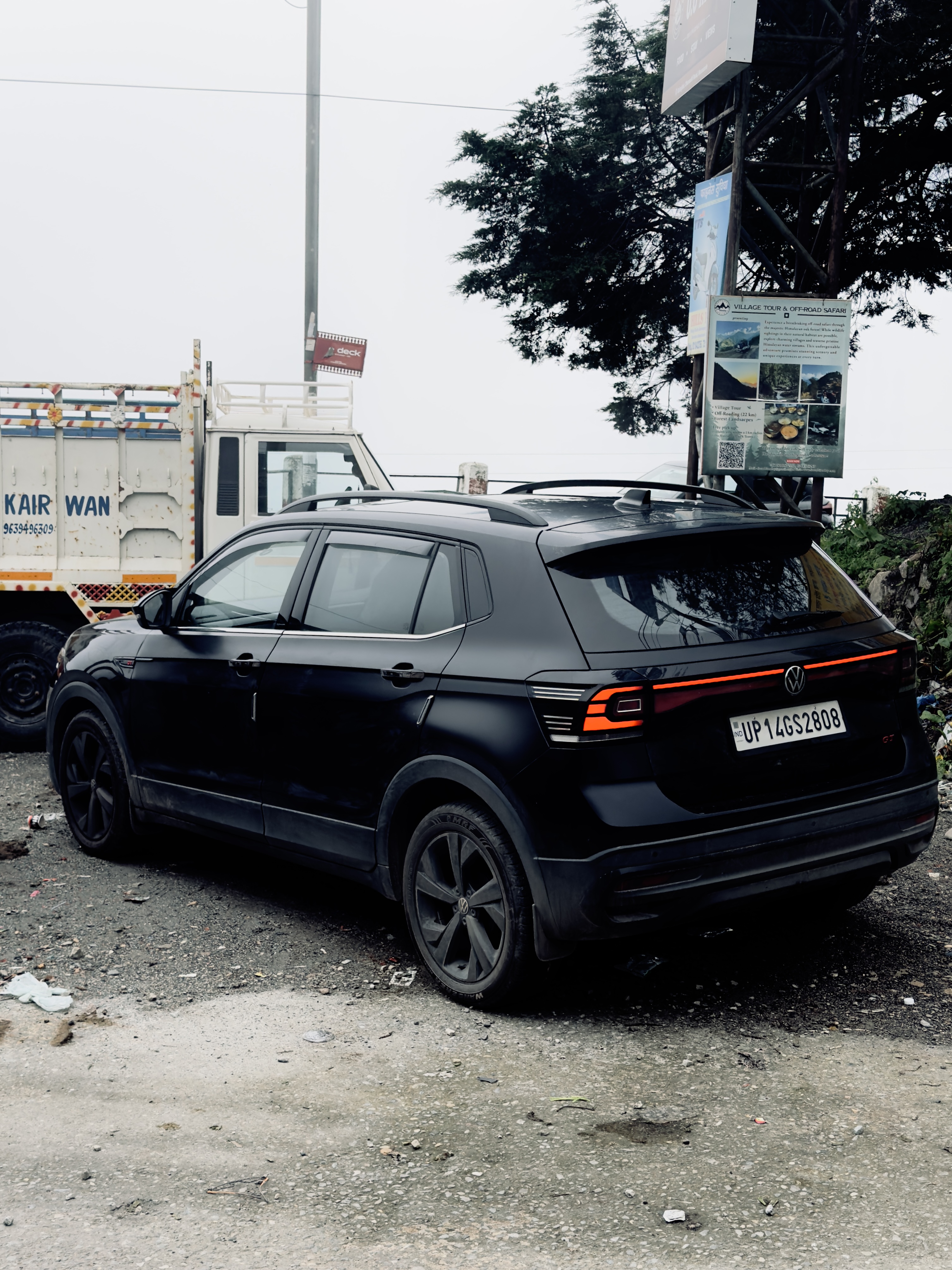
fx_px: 1614
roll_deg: -0.2
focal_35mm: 44
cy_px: 635
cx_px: 476
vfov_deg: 42.9
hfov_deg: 32.9
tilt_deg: -5.8
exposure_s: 1/1267
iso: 64
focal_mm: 6.76
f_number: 1.78
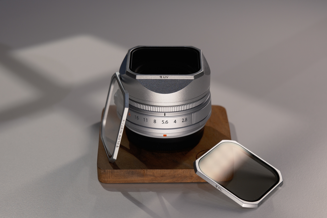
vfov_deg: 16.3
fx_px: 763
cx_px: 164
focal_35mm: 84
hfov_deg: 24.2
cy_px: 109
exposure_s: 1/80
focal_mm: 56
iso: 500
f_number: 5.6
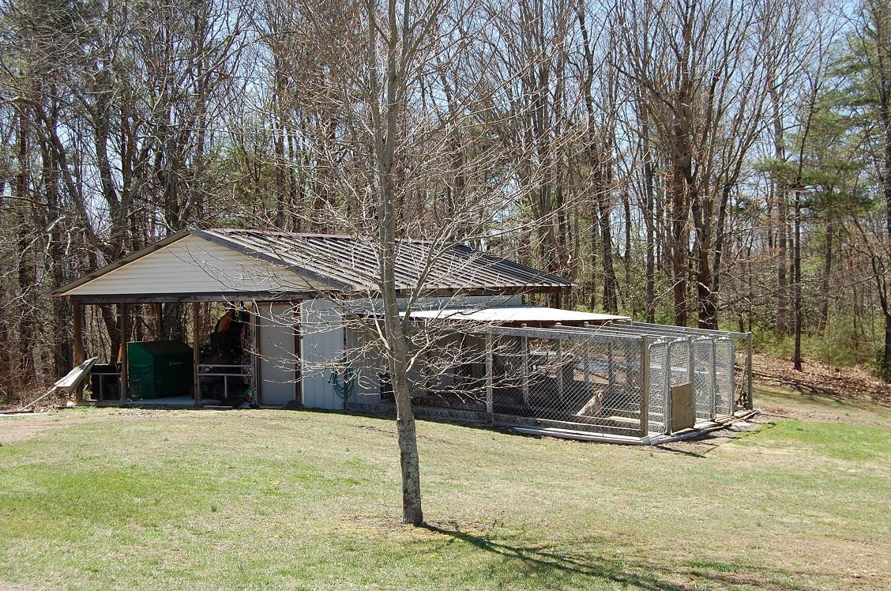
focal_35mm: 48
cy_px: 296
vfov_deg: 28.0
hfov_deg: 41.2
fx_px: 1186
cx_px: 446
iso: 200
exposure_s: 1/250
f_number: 8
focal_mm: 32
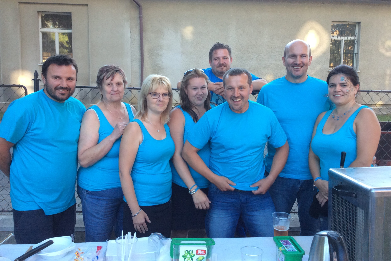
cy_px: 117
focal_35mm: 34
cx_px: 198
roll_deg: +0.0
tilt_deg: -5.7
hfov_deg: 55.8
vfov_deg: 38.8
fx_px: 369
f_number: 2.4
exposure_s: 1/100
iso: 64
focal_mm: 3.3
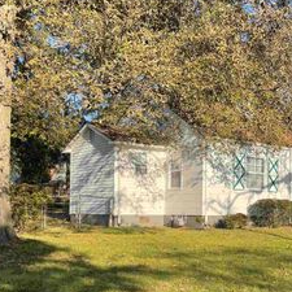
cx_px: 270
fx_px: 487
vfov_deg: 32.9
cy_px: 207
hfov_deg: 31.6
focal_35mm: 51
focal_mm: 4.2
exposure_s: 1/1855
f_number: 1.6
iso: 32
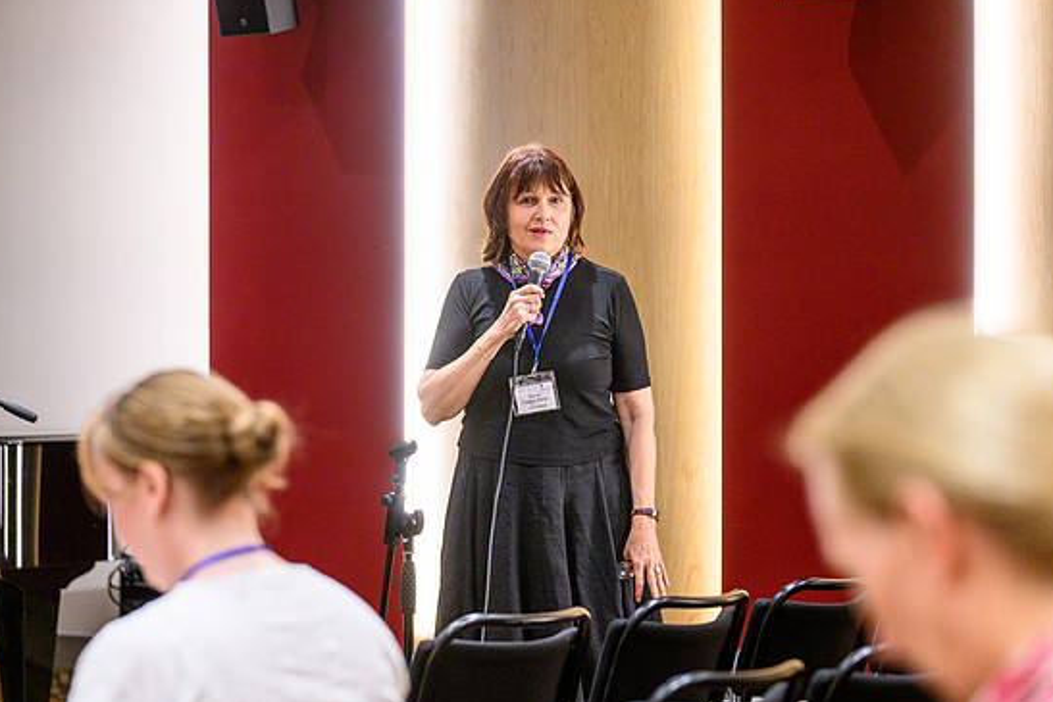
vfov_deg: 13.2
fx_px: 3043
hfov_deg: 19.6
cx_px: 531
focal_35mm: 104
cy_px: 363
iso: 2500
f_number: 2.7
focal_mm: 98
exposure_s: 1/125
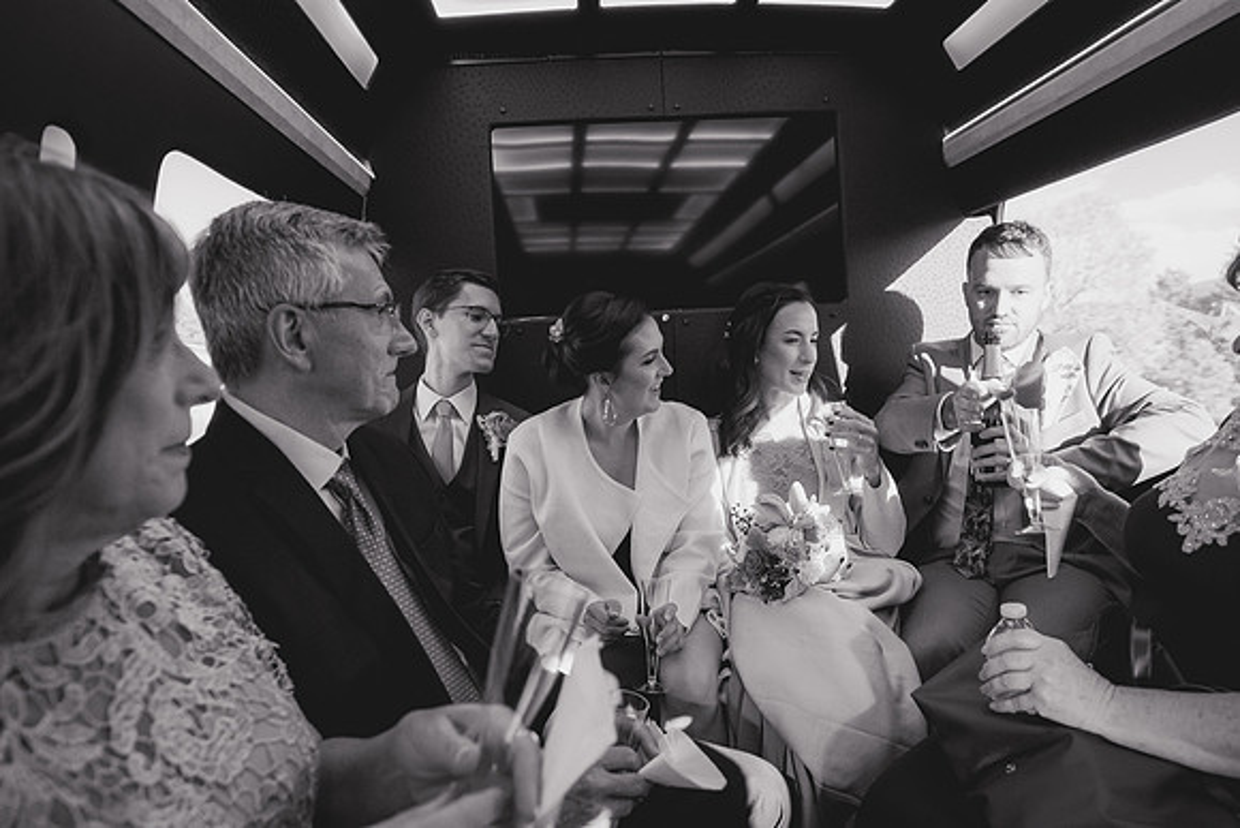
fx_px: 736
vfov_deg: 58.7
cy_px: 414
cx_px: 620
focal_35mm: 21
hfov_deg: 80.2
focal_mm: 18
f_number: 2.8
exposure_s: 1/100
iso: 3200
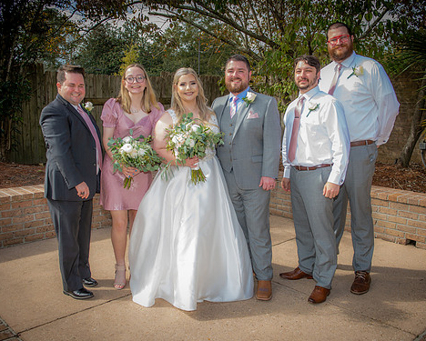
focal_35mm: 36
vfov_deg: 41.2
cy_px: 175
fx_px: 454
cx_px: 216
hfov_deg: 50.3
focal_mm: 31
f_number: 5
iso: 50
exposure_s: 1/125
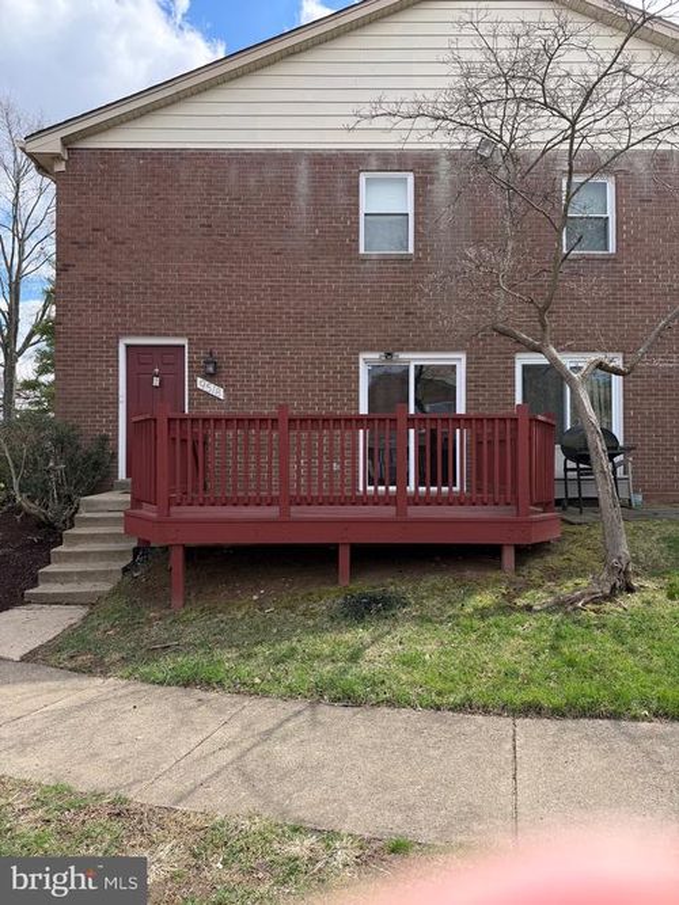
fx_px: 628
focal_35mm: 24
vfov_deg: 71.6
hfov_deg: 56.8
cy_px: 452
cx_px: 340
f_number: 1.78
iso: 80
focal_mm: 6.76
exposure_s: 1/1949
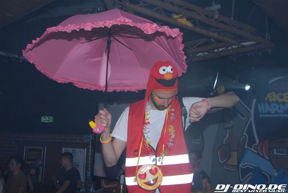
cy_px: 96
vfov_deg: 37.0
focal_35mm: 36
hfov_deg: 53.0
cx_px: 144
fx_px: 289
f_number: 6.3
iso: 400
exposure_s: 1/60
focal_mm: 24
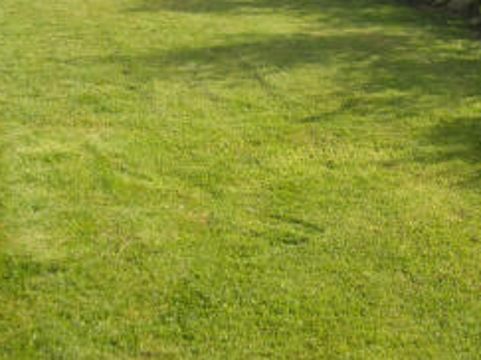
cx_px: 217
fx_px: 1167
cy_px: 100
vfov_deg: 17.5
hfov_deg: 23.3
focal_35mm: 84
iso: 64
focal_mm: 5.7
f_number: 5.6
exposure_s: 1/135
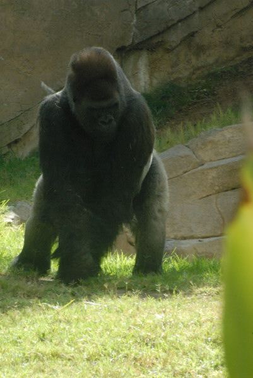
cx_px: 126
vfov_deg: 7.2
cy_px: 189
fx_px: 2999
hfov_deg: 4.8
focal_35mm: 285
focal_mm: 190
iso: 1600
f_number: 19
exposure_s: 1/90
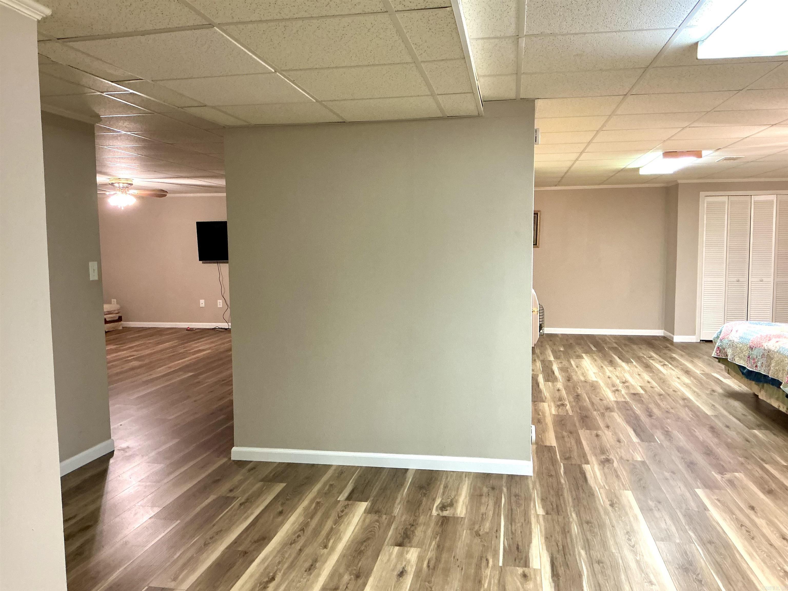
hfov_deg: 61.7
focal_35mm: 29
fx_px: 660
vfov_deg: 48.2
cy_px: 296
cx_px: 394
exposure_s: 1/40
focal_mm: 3
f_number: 1.8
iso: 250
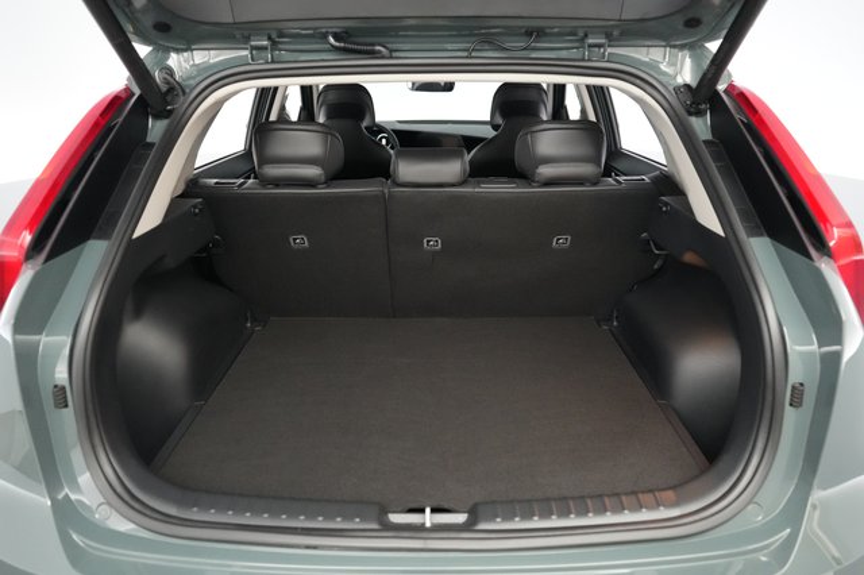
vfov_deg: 53.1
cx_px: 432
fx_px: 576
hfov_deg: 73.8
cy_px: 288
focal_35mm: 24
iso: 8000
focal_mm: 24
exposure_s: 1/160
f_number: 2.8
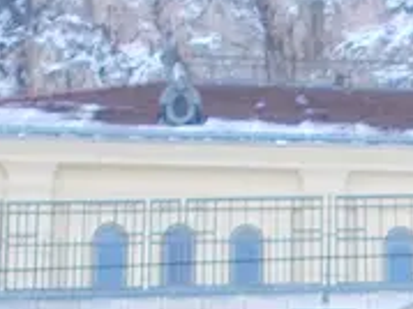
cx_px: 535
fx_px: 1920
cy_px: 484
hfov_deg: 11.9
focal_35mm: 161
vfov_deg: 8.9
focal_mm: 5.3
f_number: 3.4
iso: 160
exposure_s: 1/250
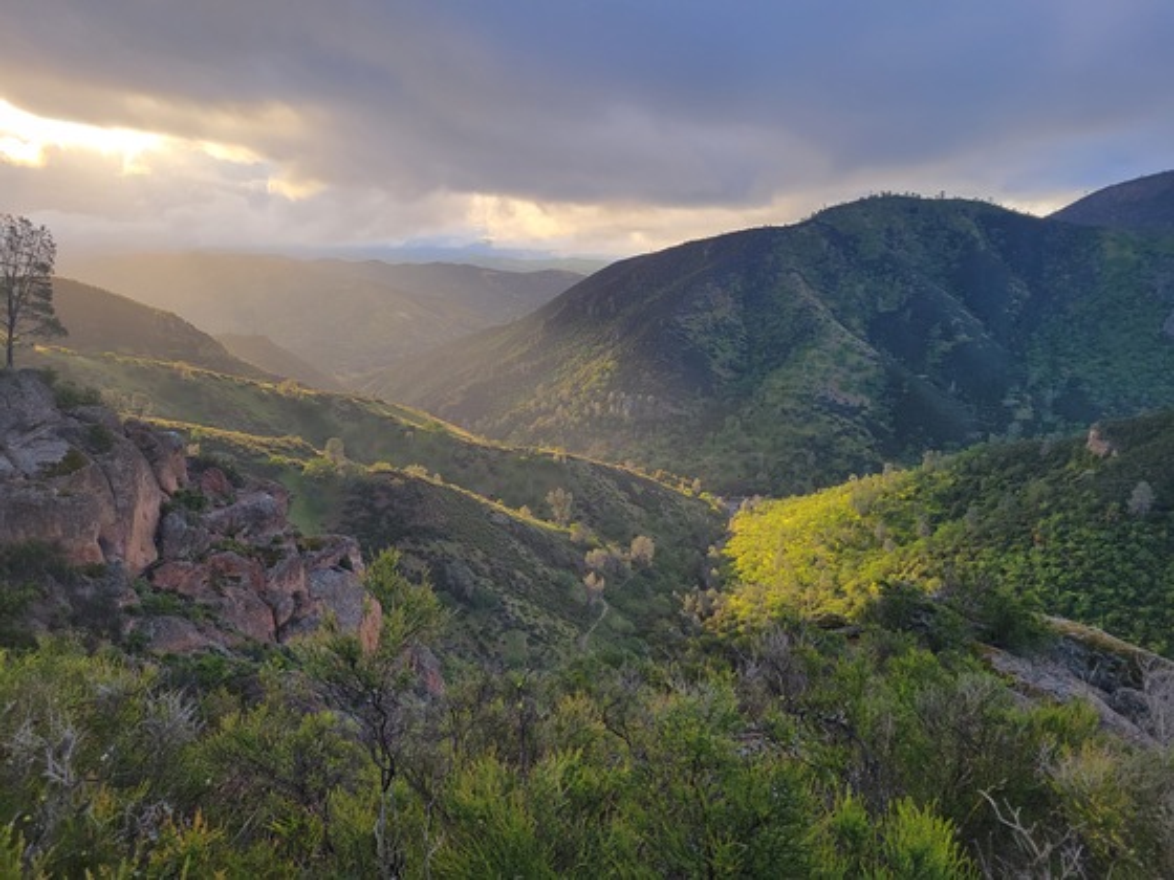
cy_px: 440
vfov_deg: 53.1
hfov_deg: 67.3
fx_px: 882
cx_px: 587
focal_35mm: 26
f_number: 1.8
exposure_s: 1/255
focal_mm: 5.4
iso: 40
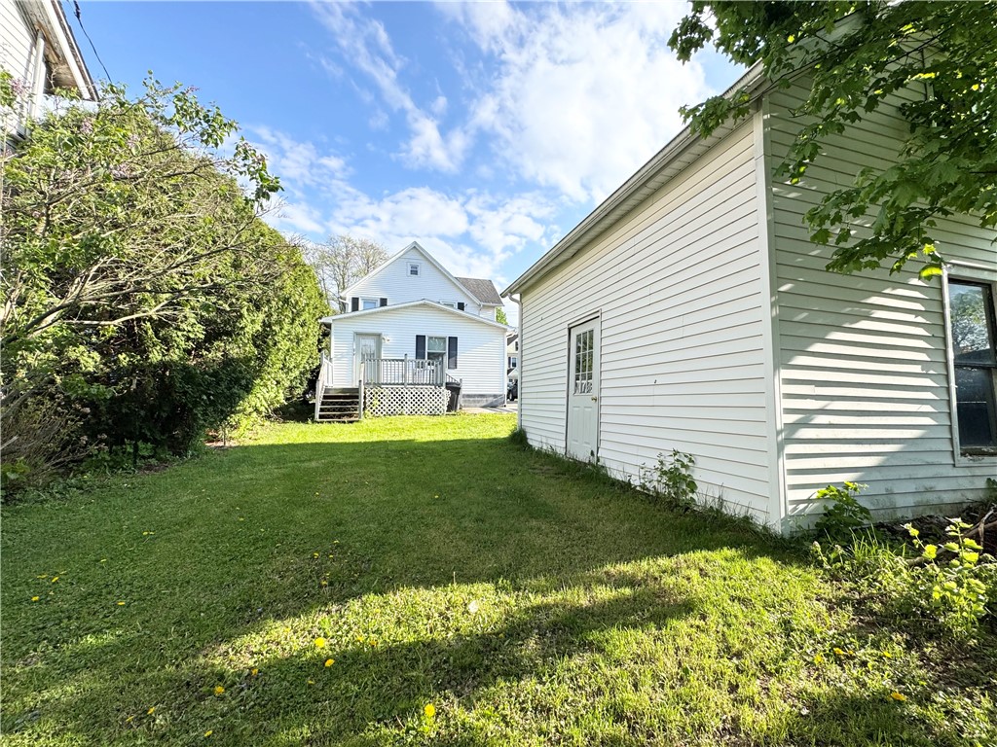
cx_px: 498
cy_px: 374
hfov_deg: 102.1
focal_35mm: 14
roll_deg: -0.4
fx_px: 403
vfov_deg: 85.7
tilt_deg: +1.9
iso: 50
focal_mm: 2.22
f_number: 2.2
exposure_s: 1/932
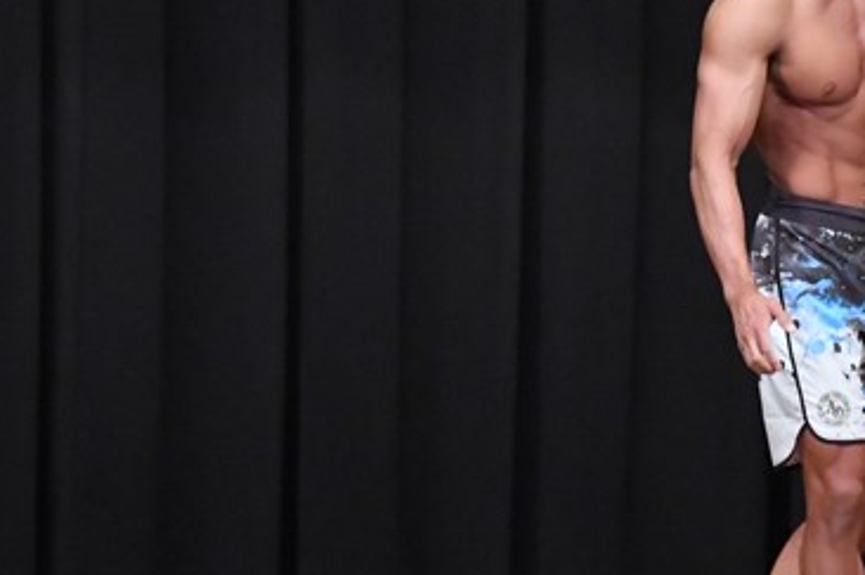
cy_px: 272
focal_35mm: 460
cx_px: 807
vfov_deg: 3.0
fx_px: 11038
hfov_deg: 4.5
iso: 8000
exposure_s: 1/400
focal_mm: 145
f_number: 5.6
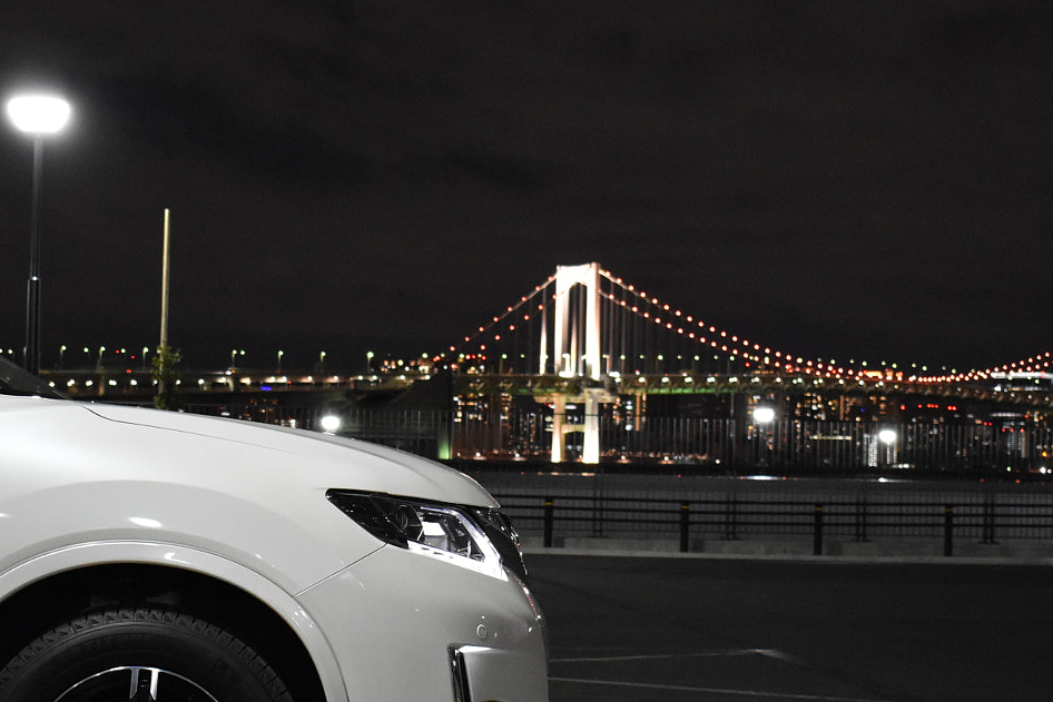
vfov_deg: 19.2
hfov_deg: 28.4
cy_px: 427
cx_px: 447
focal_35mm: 71
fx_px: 2077
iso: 3200
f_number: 4.2
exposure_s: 1/20
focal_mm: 28
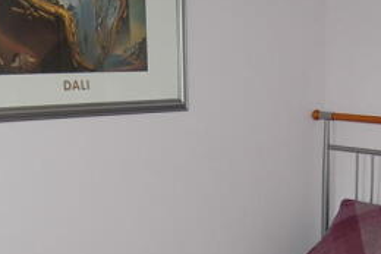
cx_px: 208
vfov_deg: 19.6
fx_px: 719
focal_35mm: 68
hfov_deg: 29.7
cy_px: 232
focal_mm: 18
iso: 400
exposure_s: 1/60
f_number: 3.5
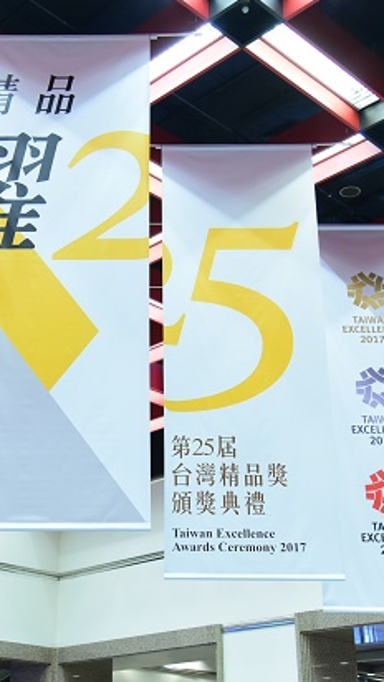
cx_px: 122
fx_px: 1013
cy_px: 336
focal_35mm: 56
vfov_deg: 37.2
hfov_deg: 21.4
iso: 1600
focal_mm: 35
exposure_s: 1/60
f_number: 4.5
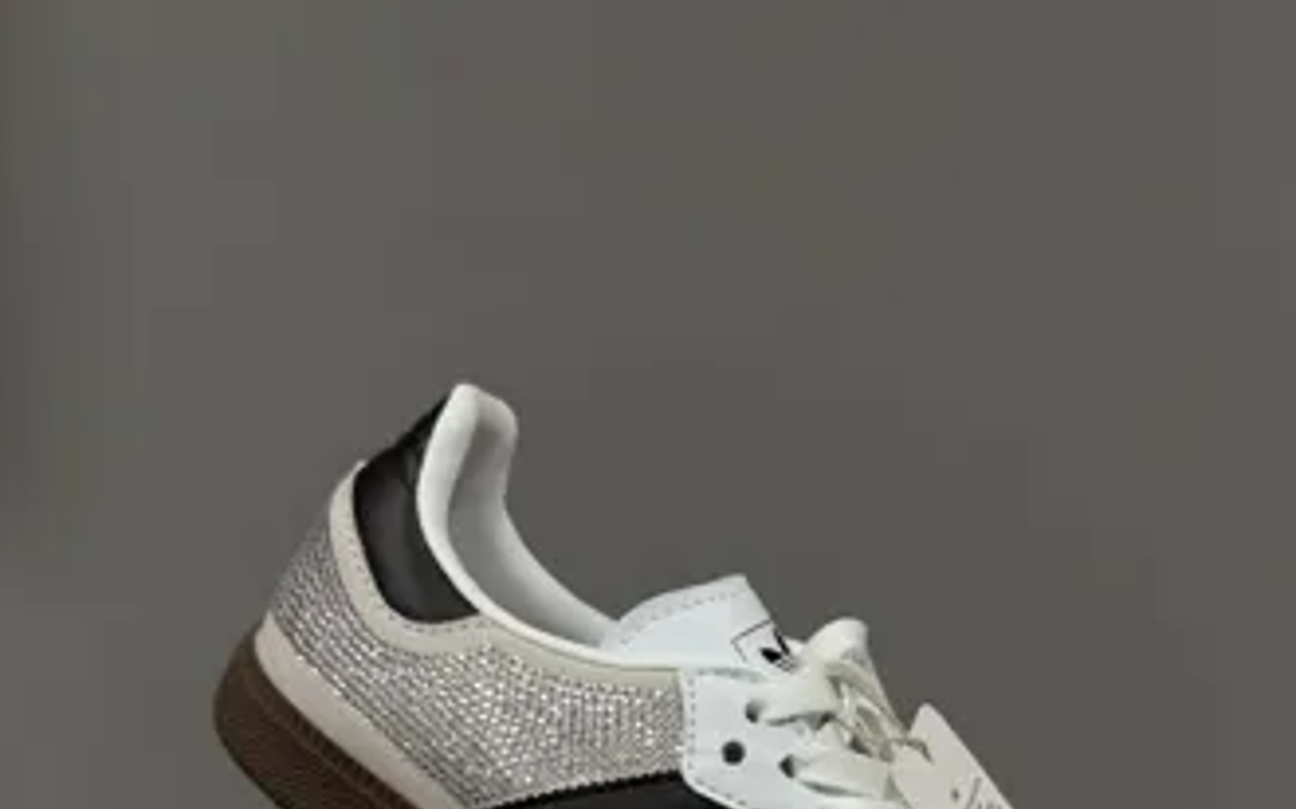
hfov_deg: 52.8
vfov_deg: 30.1
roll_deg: +0.4
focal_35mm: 37
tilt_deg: -6.5
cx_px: 668
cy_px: 935
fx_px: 1306
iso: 200
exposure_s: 1/99
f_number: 1.78
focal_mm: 6.76
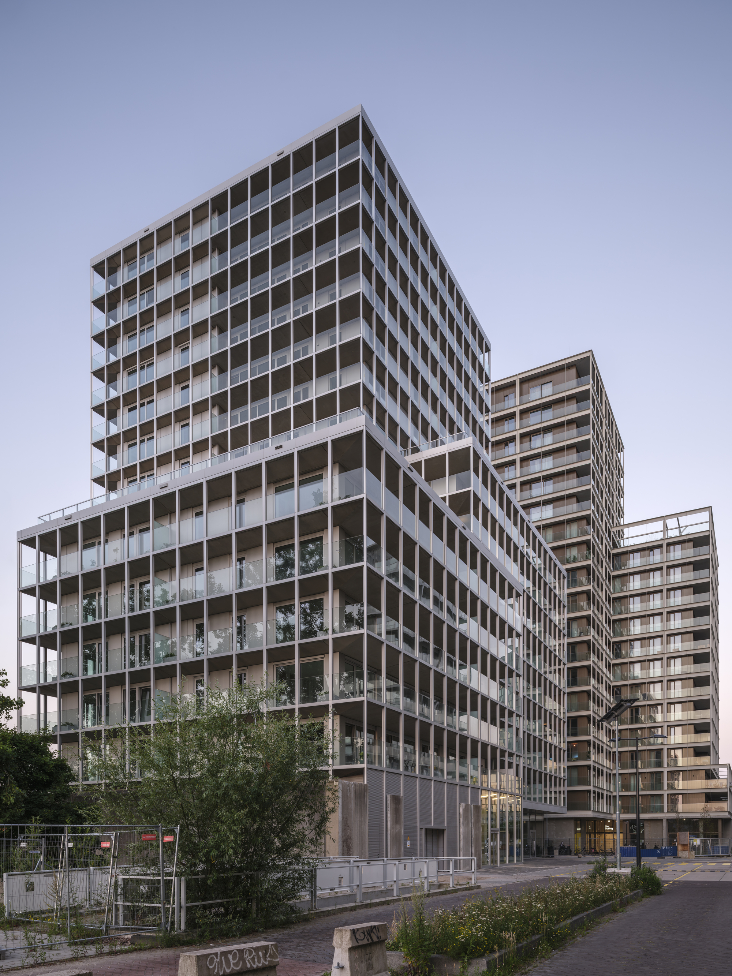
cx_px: 366
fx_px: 677
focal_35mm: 24
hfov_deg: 56.8
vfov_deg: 71.6
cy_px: 488
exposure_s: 1/6
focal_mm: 30
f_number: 11
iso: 250
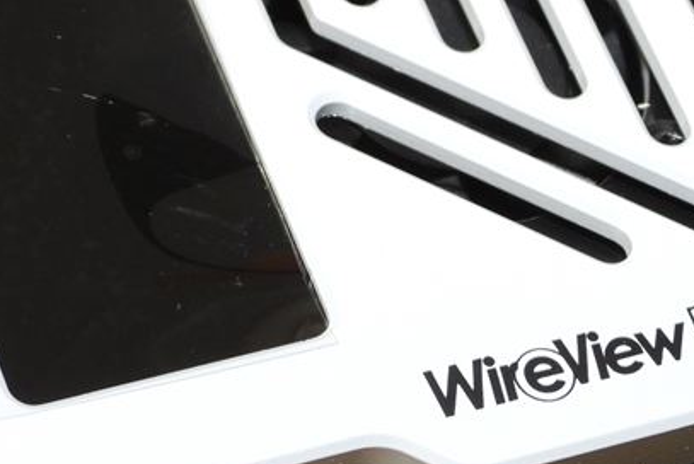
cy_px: 162
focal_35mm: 183
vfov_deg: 7.5
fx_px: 3530
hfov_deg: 11.2
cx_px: 348
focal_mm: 12.6
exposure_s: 1/30
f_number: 3.5
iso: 200
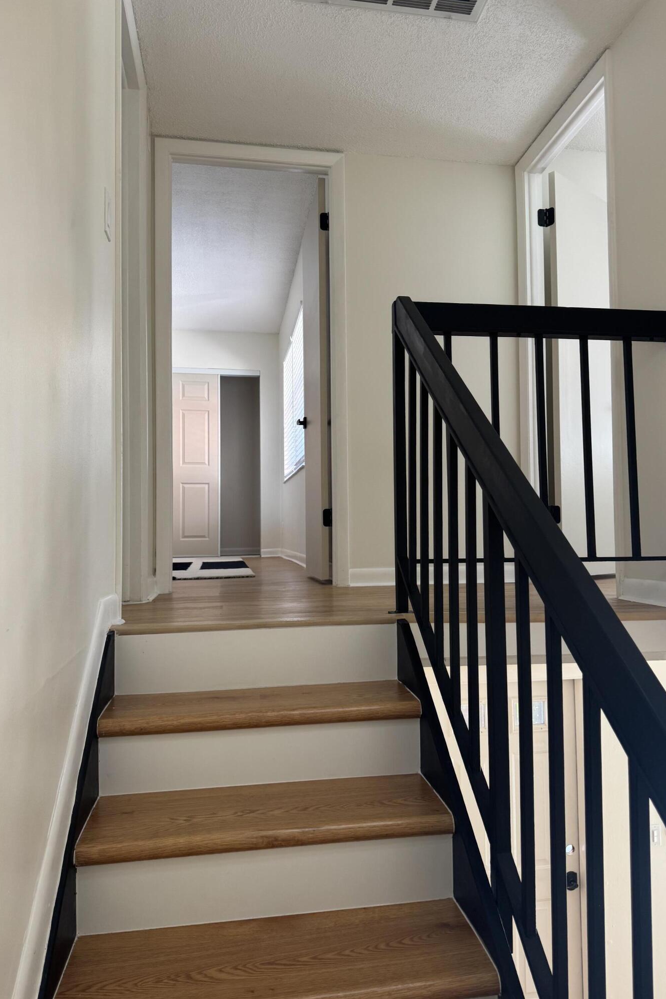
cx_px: 347
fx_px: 694
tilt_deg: +2.7
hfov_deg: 51.3
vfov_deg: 71.5
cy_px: 499
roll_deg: +0.5
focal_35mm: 25
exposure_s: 1/120
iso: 160
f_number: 1.78
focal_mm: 6.76
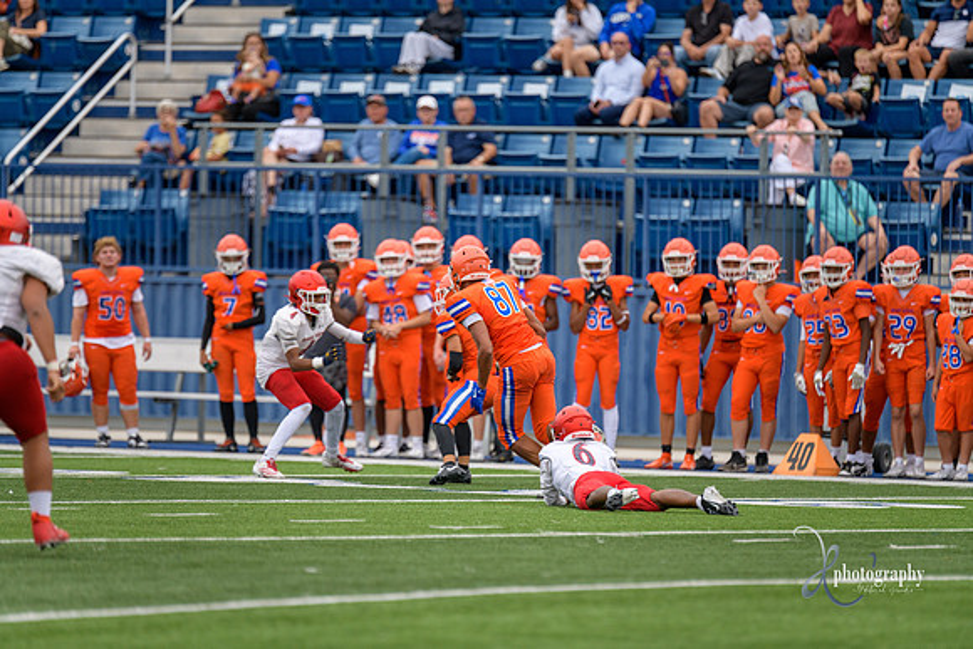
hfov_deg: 6.9
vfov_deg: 4.6
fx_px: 8110
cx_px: 486
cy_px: 324
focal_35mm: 300
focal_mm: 300
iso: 280
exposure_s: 1/500
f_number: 2.8
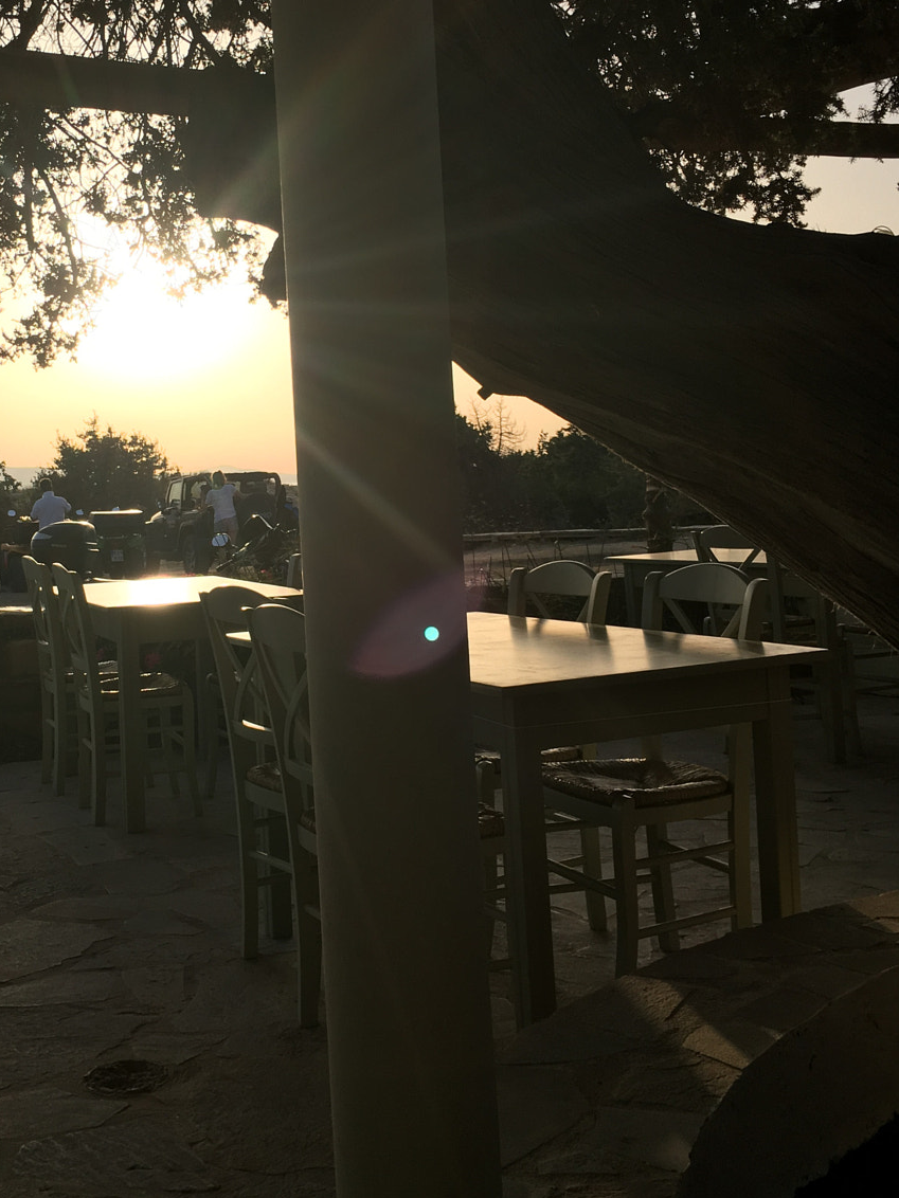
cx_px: 273
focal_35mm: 41
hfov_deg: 34.7
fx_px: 1420
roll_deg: +2.1
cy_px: 457
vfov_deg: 45.4
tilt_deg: +1.1
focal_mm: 4.15
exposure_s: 1/1304
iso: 25
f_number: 2.2
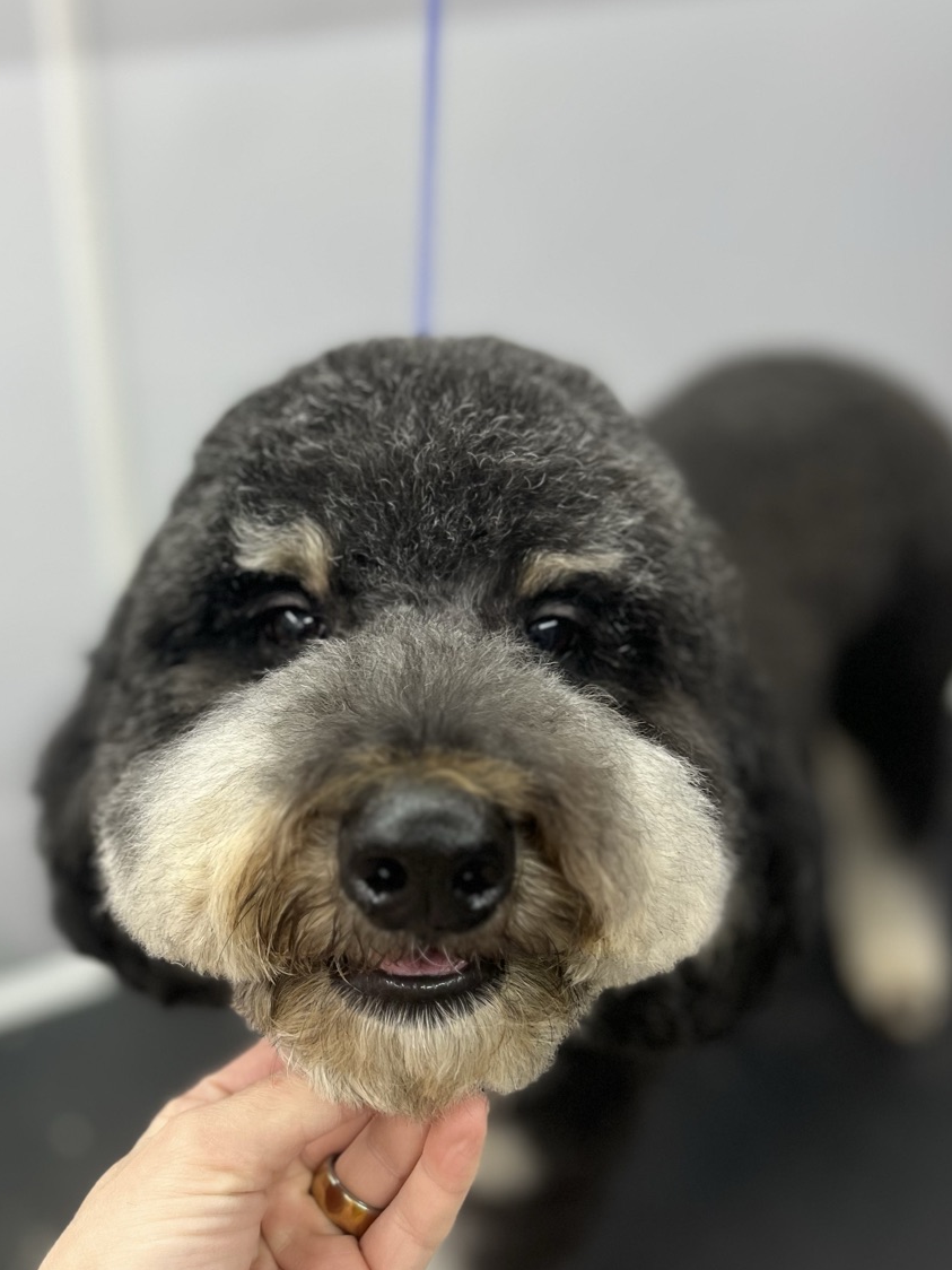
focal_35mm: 37
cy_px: 712
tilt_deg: -37.8
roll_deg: +0.3
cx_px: 358
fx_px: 1357
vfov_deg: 50.0
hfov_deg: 38.4
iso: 64
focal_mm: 5.1
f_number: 1.6
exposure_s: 1/120
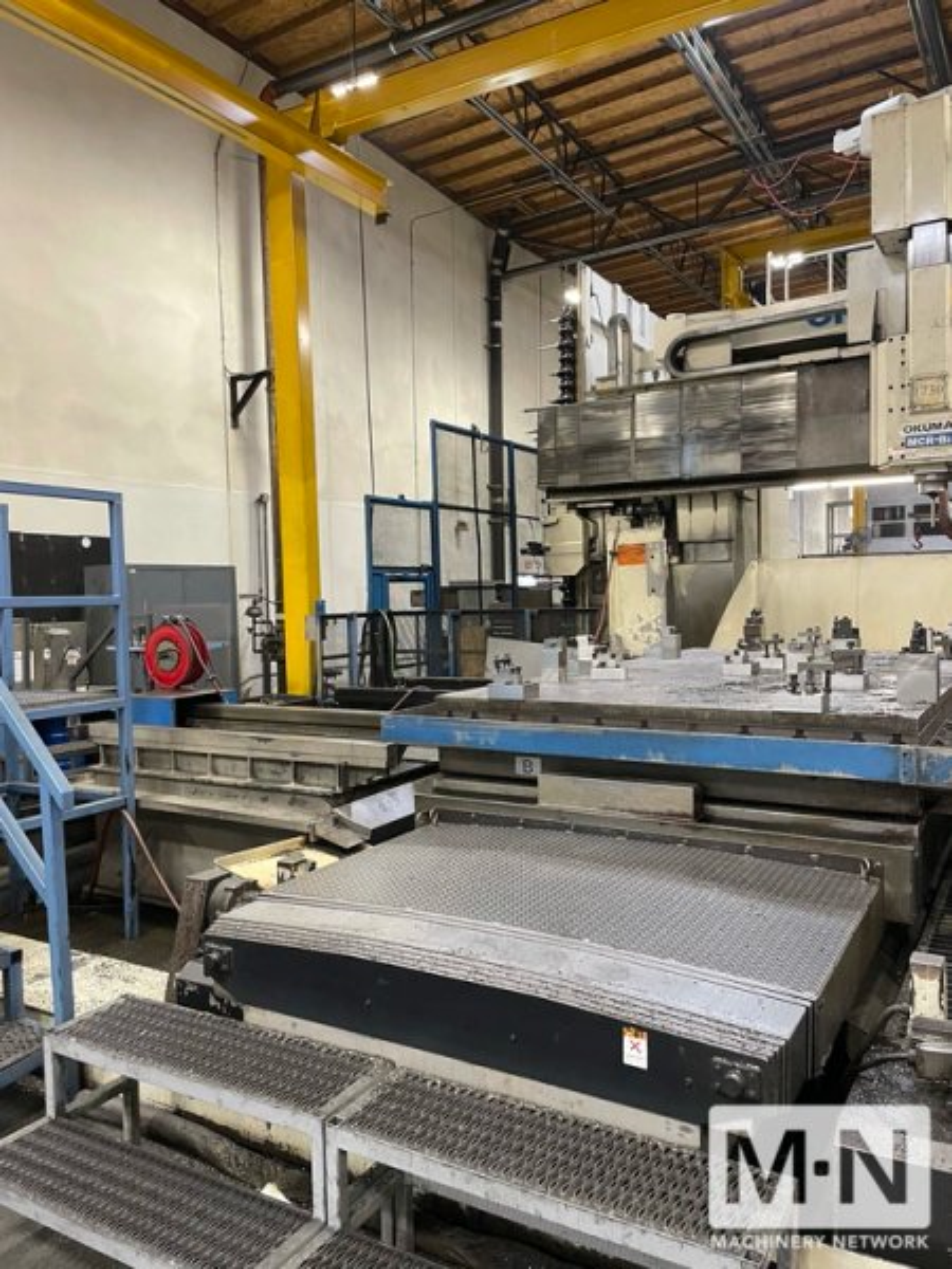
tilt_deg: -2.1
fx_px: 953
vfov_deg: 67.3
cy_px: 634
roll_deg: +1.4
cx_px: 476
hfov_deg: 53.1
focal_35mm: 26
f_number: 1.6
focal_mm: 4.2
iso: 200
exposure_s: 1/60
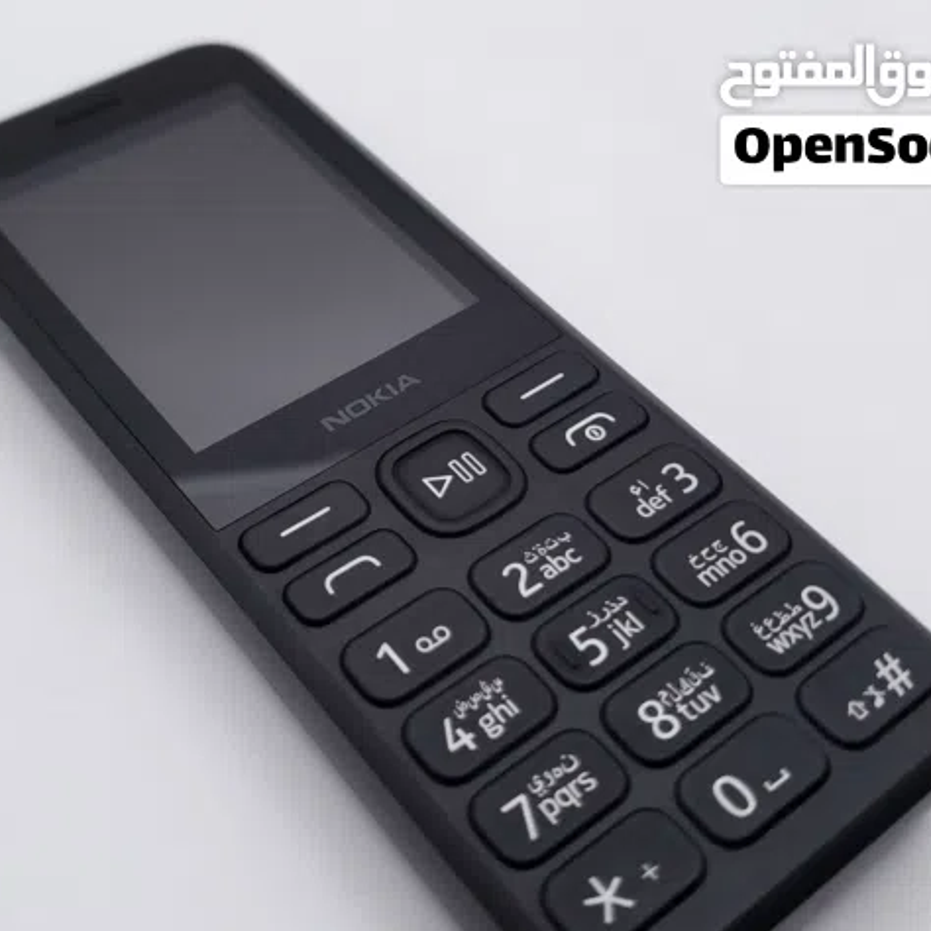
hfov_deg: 52.5
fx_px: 943
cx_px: 424
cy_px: 467
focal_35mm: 31
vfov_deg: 52.5
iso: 100
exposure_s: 1/180
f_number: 1.5
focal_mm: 4.3
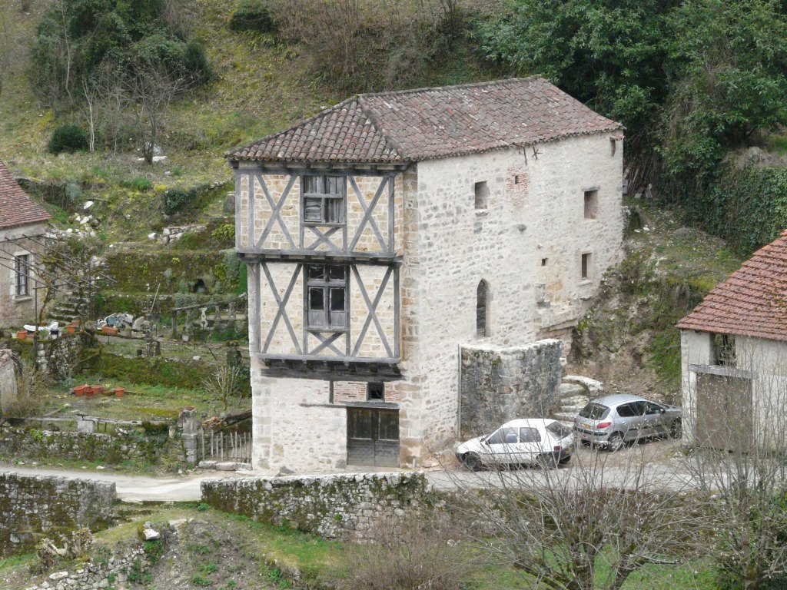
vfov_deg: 11.5
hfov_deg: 15.3
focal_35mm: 129
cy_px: 295
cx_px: 394
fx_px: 2933
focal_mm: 21.1
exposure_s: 1/320
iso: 400
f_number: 5.6
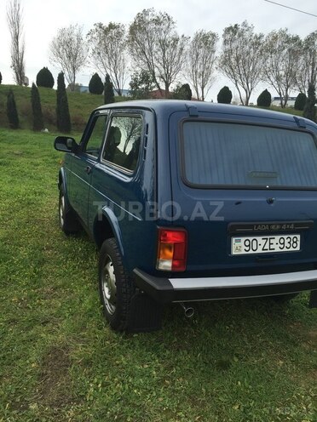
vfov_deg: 61.7
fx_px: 354
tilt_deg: -7.8
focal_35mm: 29
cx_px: 158
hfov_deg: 48.2
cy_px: 211
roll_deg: -2.0
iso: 32
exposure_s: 1/807
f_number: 2.2
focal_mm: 4.15
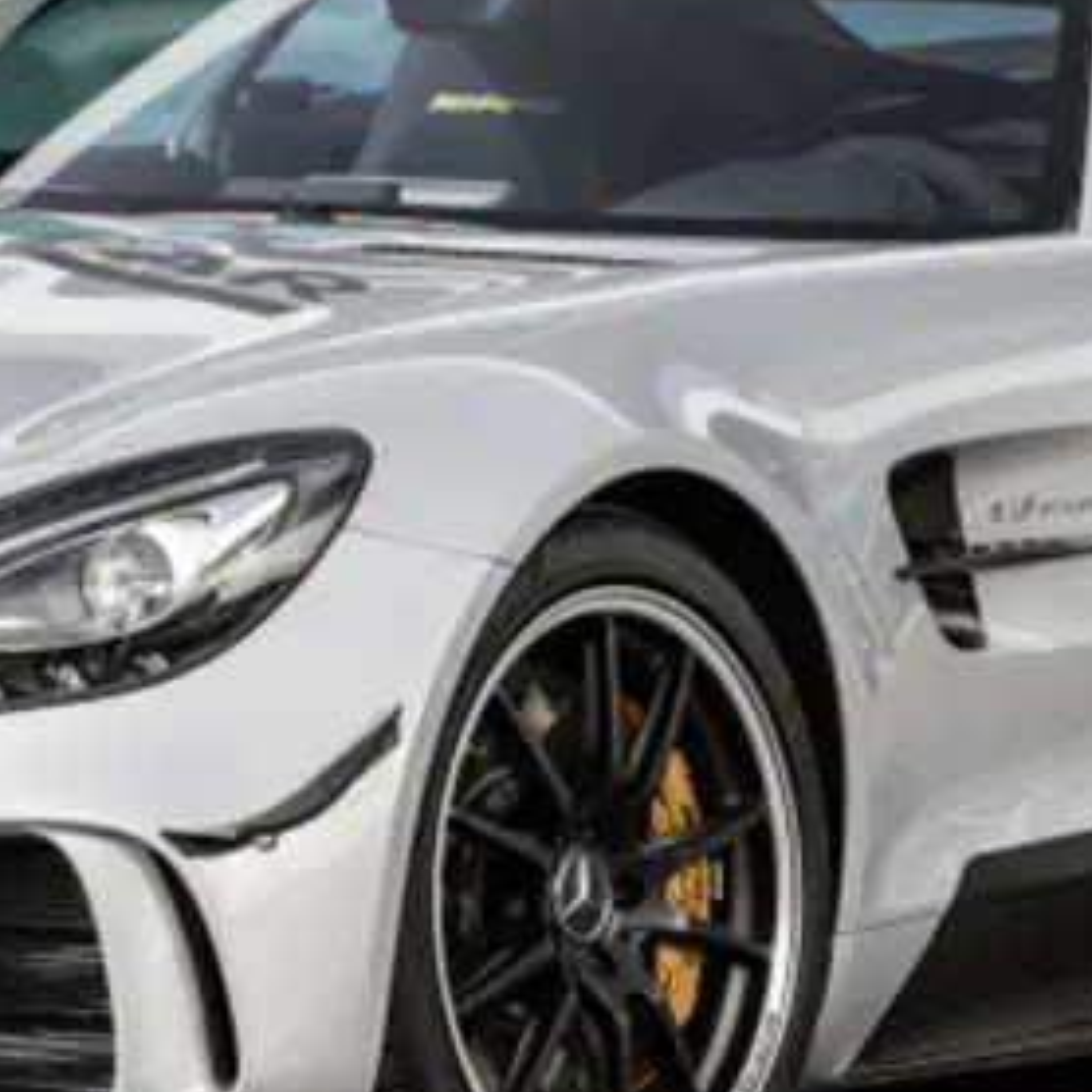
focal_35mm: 366
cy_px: -106
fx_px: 13063
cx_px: 202
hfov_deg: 4.8
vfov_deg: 4.8
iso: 31
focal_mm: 100
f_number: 8
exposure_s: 1/30
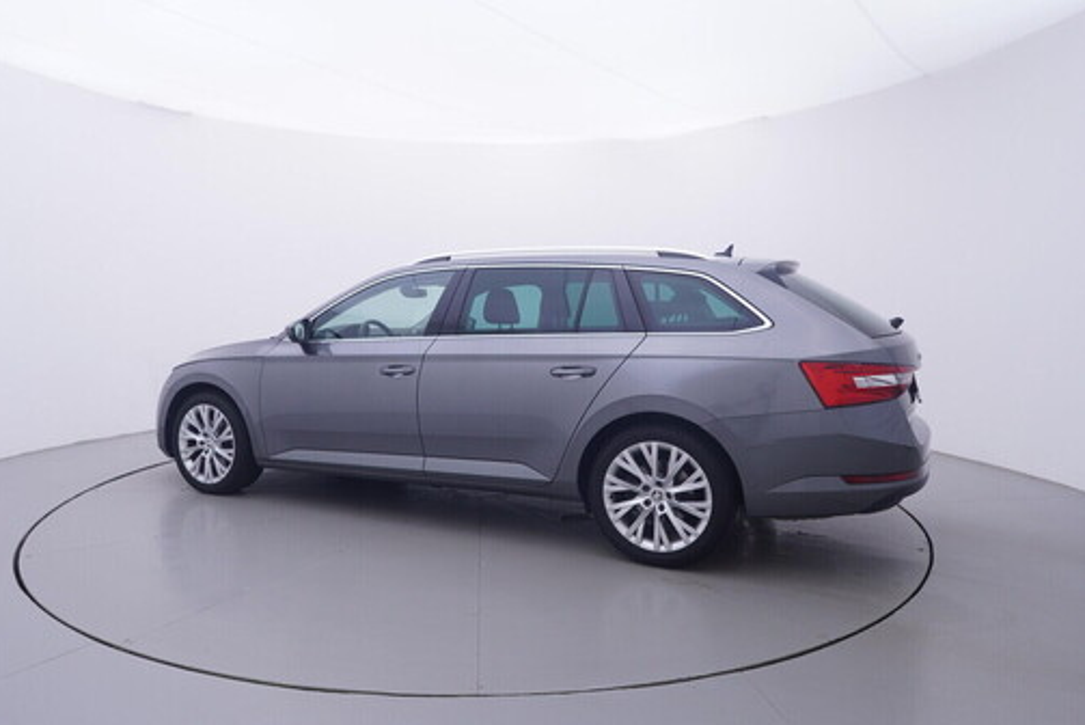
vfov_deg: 52.2
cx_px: 497
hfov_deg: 72.3
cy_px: 344
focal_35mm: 25
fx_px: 740
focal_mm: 15
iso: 200
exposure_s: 1/80
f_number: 5
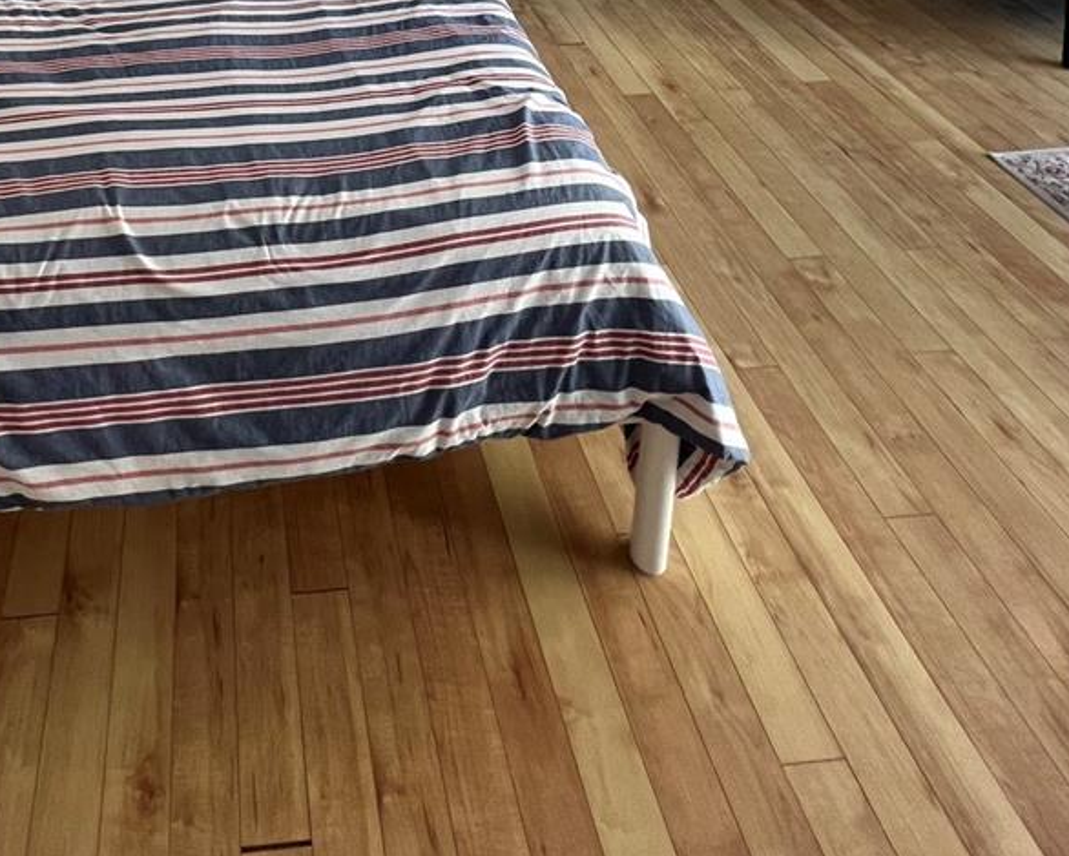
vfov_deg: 37.1
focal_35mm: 26
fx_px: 823
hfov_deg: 62.4
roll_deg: +2.3
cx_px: 272
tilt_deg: -15.9
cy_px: -234
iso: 100
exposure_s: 1/120
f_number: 1.8
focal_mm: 1.57
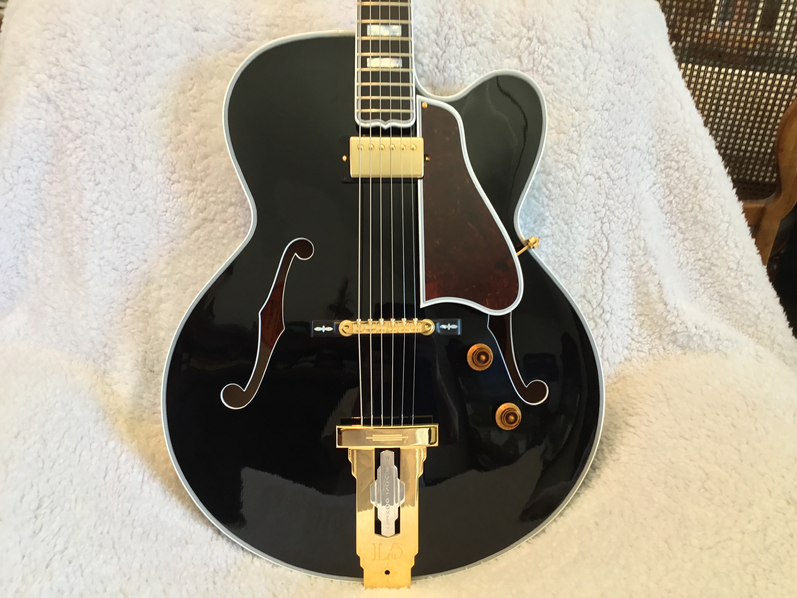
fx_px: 714
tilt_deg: -26.3
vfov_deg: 45.4
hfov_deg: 58.4
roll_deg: -3.3
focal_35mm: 31
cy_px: 299
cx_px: 398
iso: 64
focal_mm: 3.3
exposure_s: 1/30
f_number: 2.4
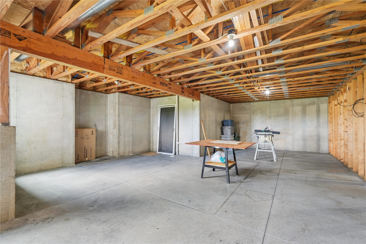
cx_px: 183
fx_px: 163
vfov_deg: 73.7
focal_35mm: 16
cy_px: 122
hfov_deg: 96.7
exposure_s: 1/1.25
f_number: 10
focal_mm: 16
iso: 400
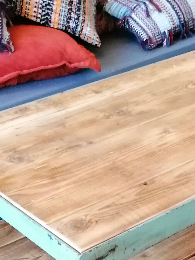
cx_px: 178
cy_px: 347
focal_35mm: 77
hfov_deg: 18.8
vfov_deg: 22.4
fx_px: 578
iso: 400
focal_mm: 4.75
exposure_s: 1/25
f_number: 1.8
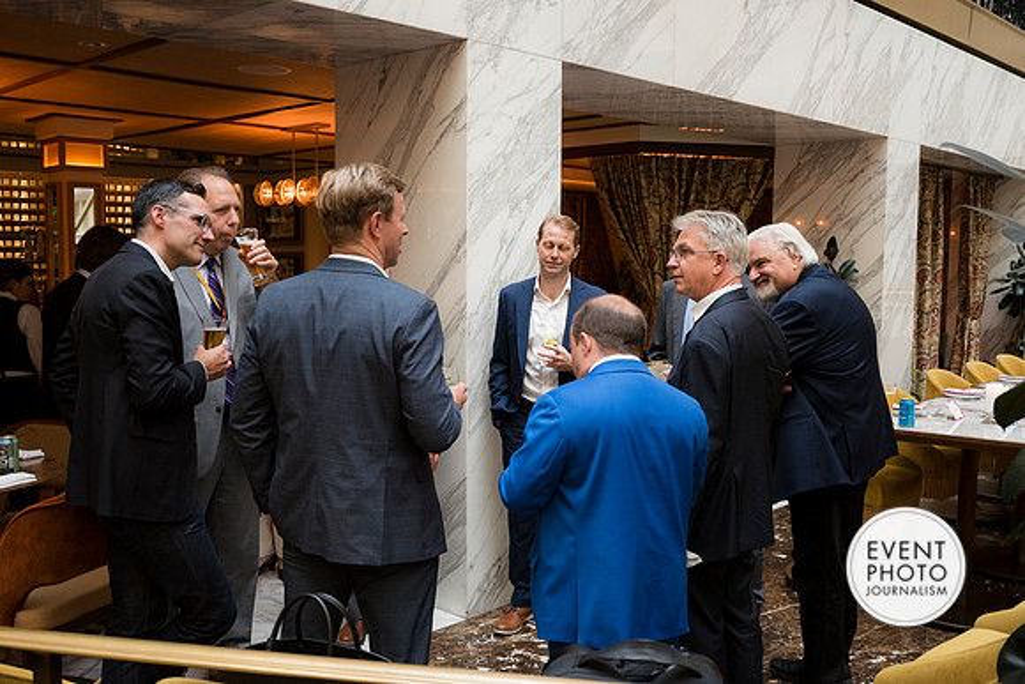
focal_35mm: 35
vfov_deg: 37.9
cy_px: 342
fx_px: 997
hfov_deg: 54.4
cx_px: 512
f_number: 4.5
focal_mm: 35
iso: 2500
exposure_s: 1/125
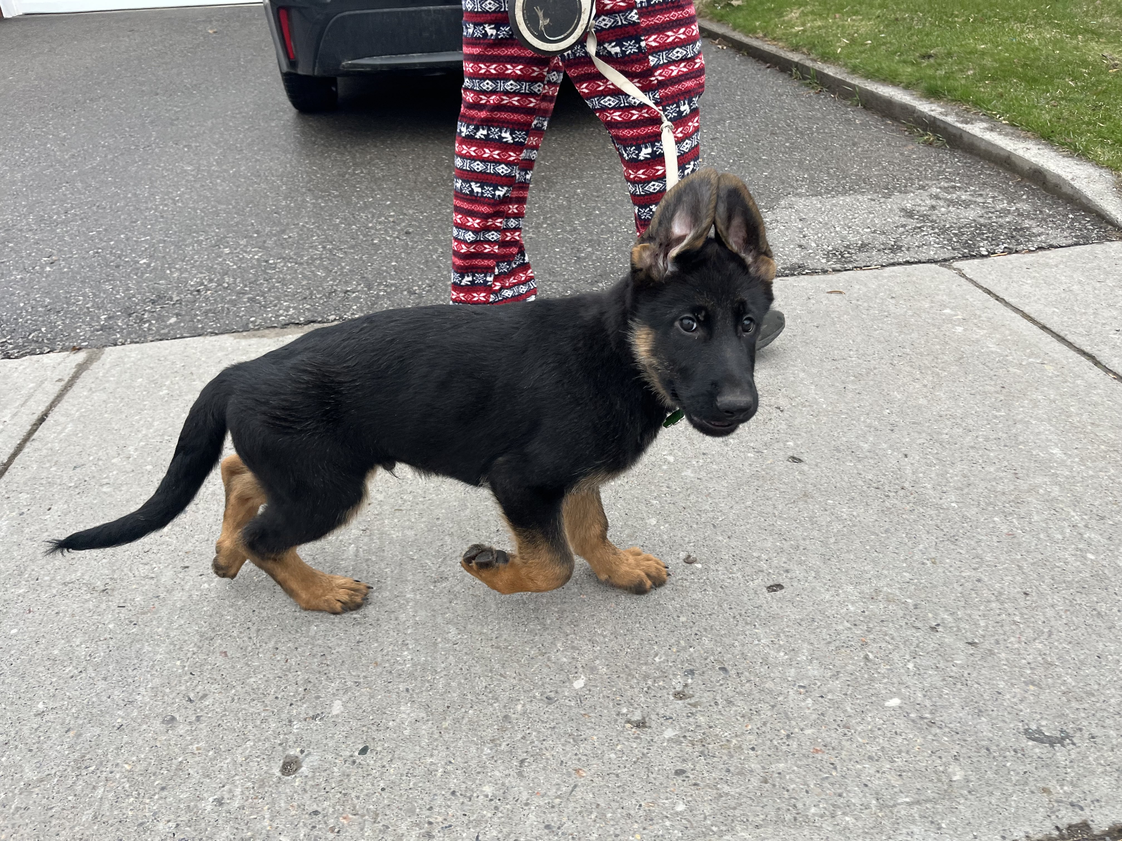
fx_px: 843
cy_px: 420
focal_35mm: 26
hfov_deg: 67.3
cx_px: 561
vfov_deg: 53.1
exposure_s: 1/469
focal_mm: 5.1
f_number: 1.6
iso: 50
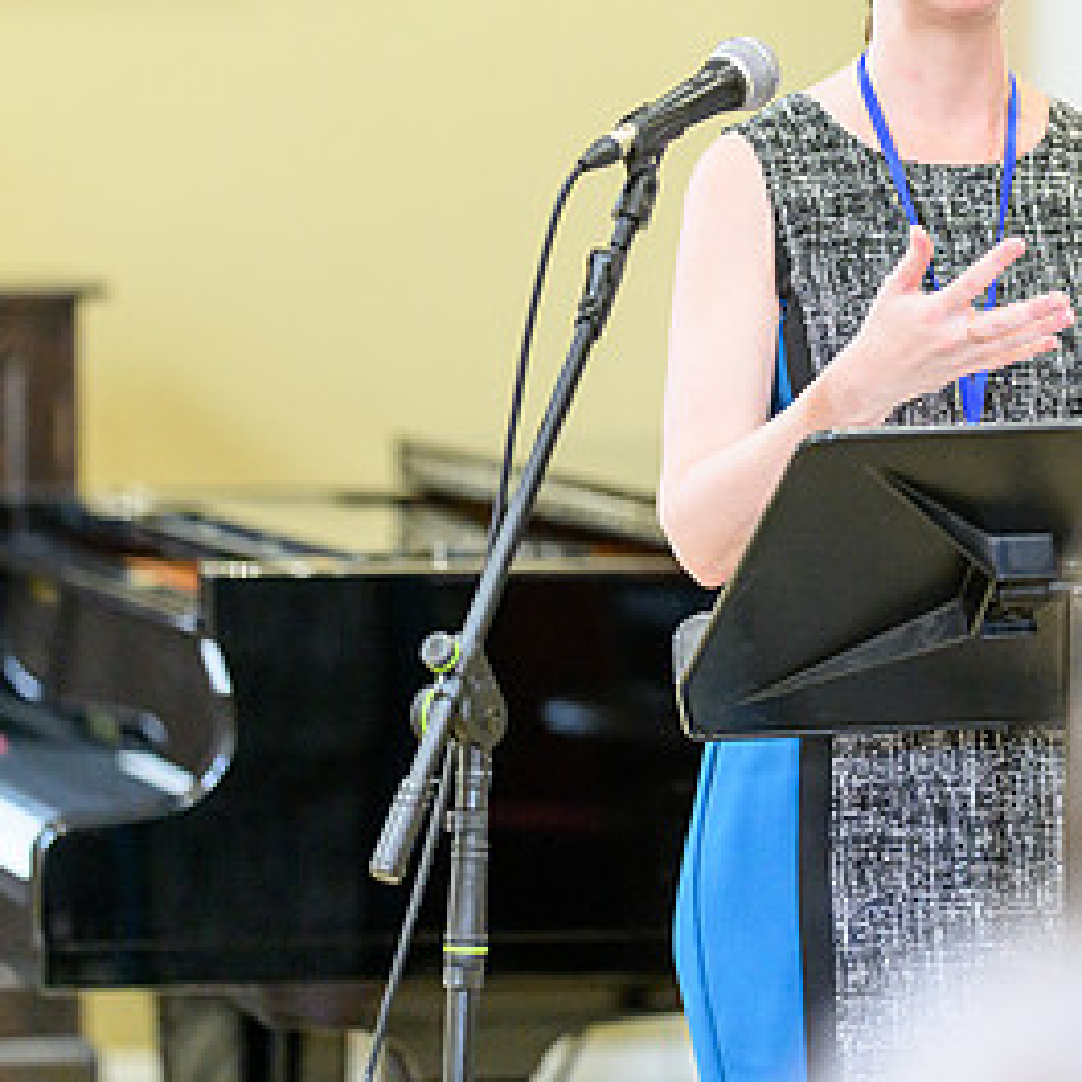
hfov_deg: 6.9
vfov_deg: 6.9
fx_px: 8982
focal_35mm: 254
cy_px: 301
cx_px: 926
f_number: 1.8
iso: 2500
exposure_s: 1/640
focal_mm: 135
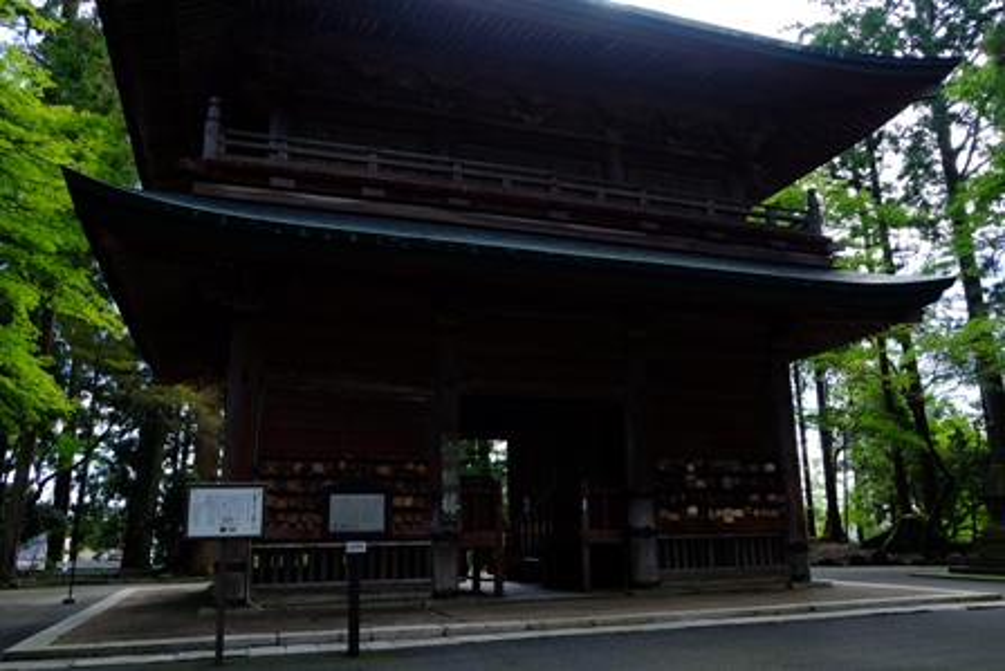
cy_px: 336
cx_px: 502
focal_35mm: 27
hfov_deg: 67.4
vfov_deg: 48.0
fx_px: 754
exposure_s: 1/220
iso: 200
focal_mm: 18
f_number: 2.8
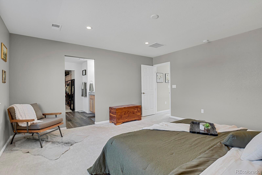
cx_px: 131
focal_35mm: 17
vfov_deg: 70.4
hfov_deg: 93.3
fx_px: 124
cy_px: 88
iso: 250
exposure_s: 1
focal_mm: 17
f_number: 8
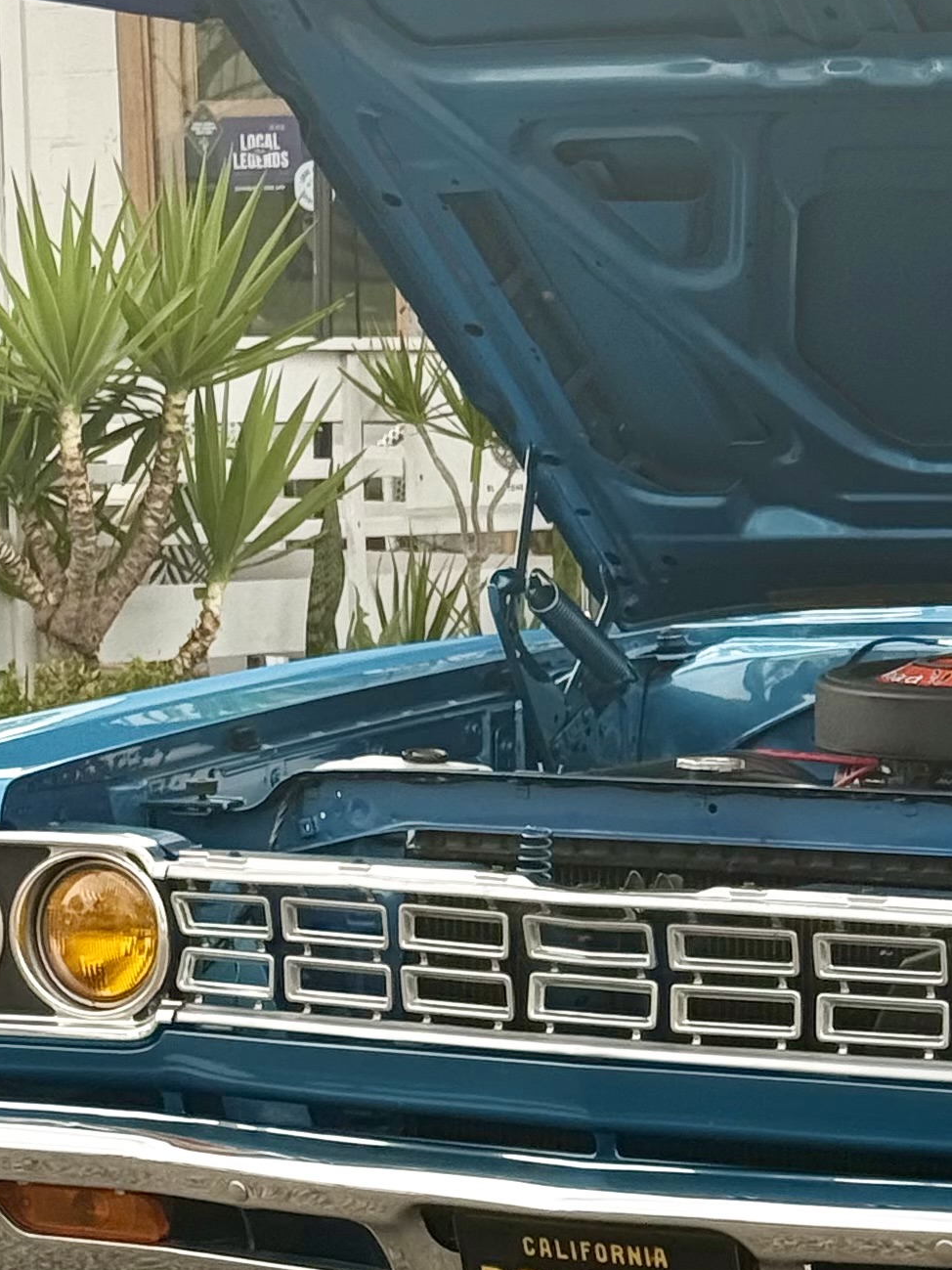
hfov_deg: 9.8
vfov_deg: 13.3
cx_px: 1203
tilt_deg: -1.5
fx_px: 5465
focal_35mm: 149
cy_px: 674
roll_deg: +0.7
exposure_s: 1/538
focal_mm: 6.76
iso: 100
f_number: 1.78
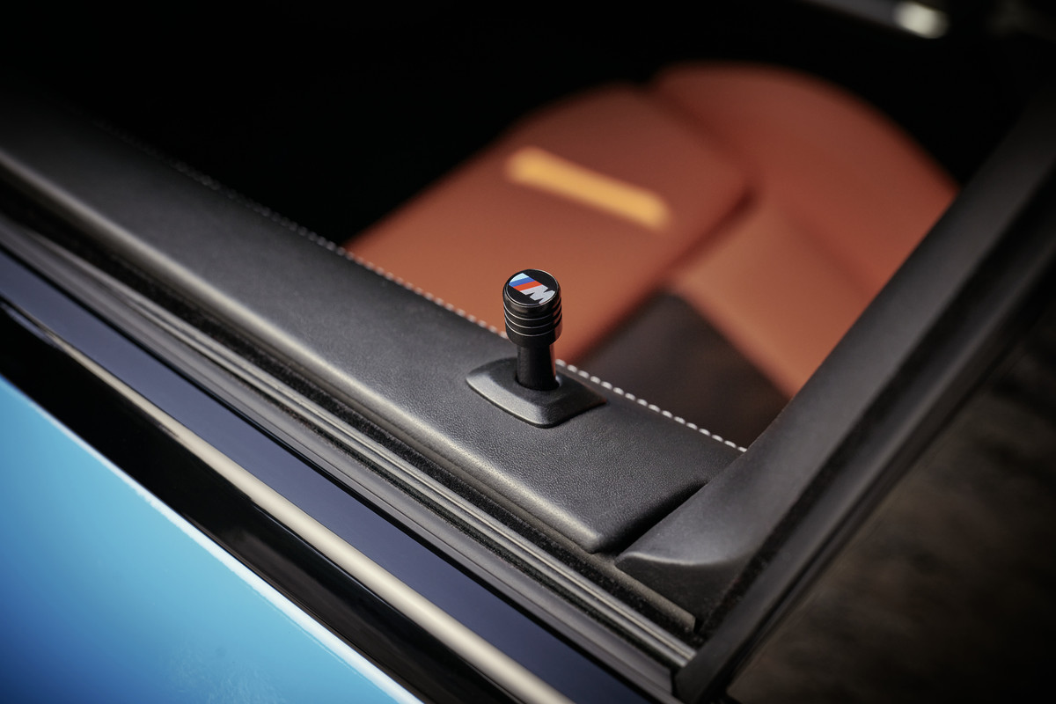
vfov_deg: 27.0
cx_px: 528
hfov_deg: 39.6
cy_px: 352
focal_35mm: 50
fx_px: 1467
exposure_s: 1/800
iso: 64
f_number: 6.3
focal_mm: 50
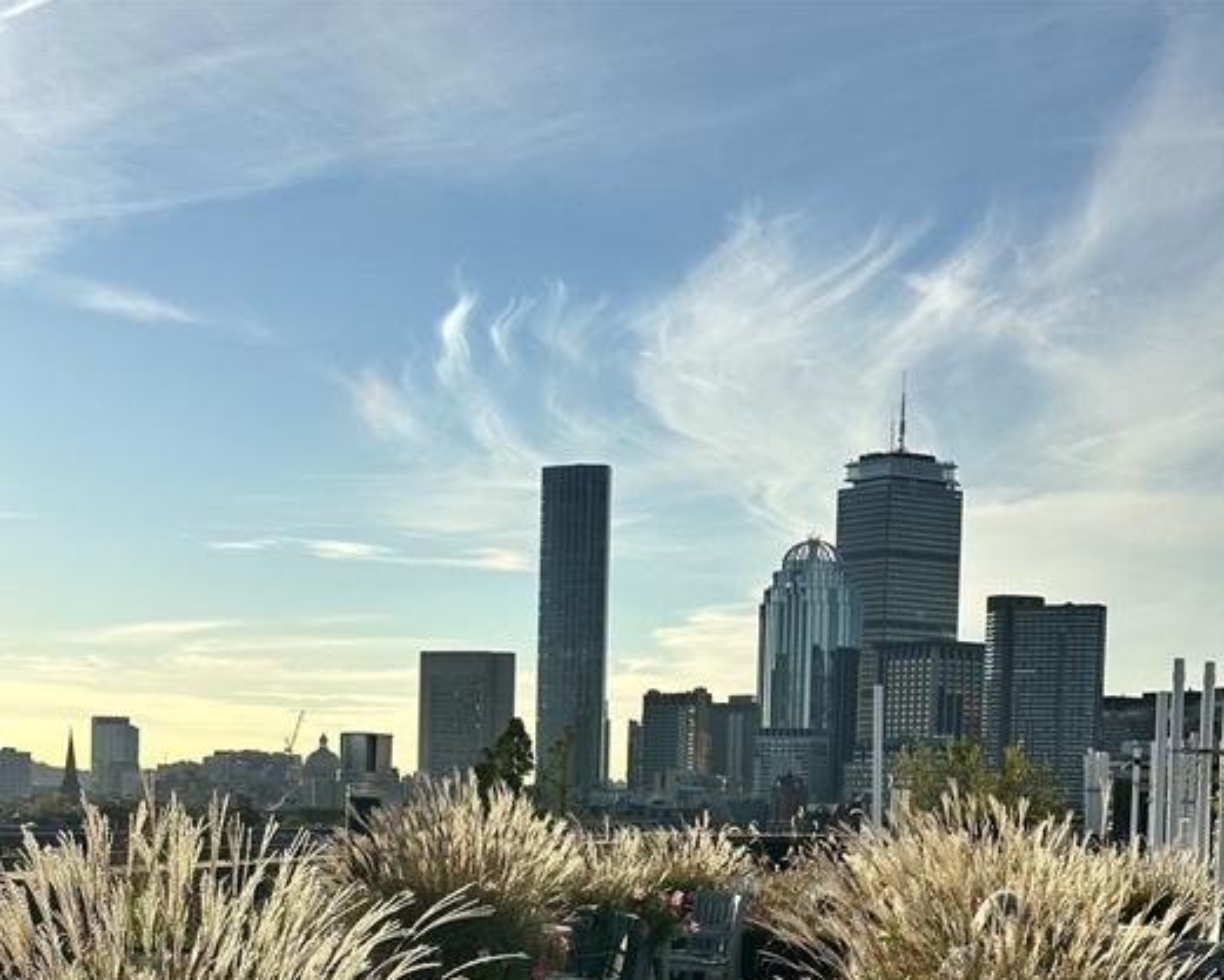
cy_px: 898
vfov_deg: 21.6
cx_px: 658
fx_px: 2500
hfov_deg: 27.5
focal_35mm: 69
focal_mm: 6.86
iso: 64
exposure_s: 1/5556
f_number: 1.78
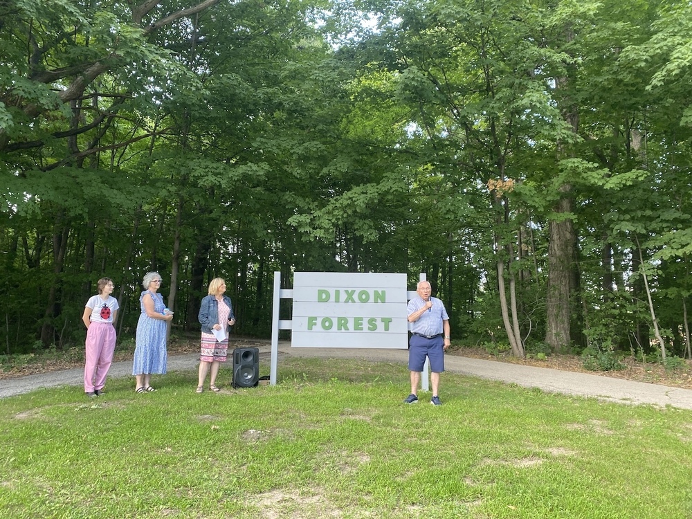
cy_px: 260
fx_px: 520
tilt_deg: +7.9
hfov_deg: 67.3
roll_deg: -2.1
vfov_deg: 53.1
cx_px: 346
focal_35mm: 26
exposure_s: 1/110
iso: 125
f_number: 1.8
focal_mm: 4.25
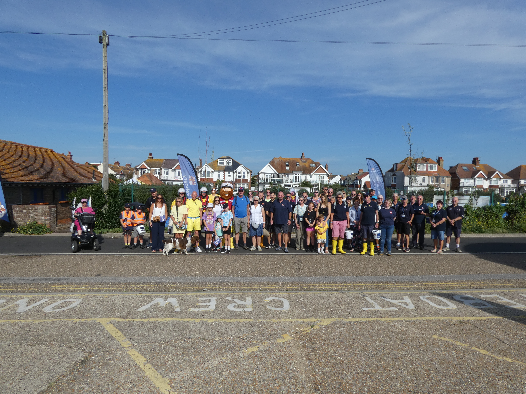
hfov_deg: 81.7
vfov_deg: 66.0
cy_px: 197
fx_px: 304
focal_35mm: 20
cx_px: 263
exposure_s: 1/1000
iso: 80
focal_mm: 3.6
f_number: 4.5
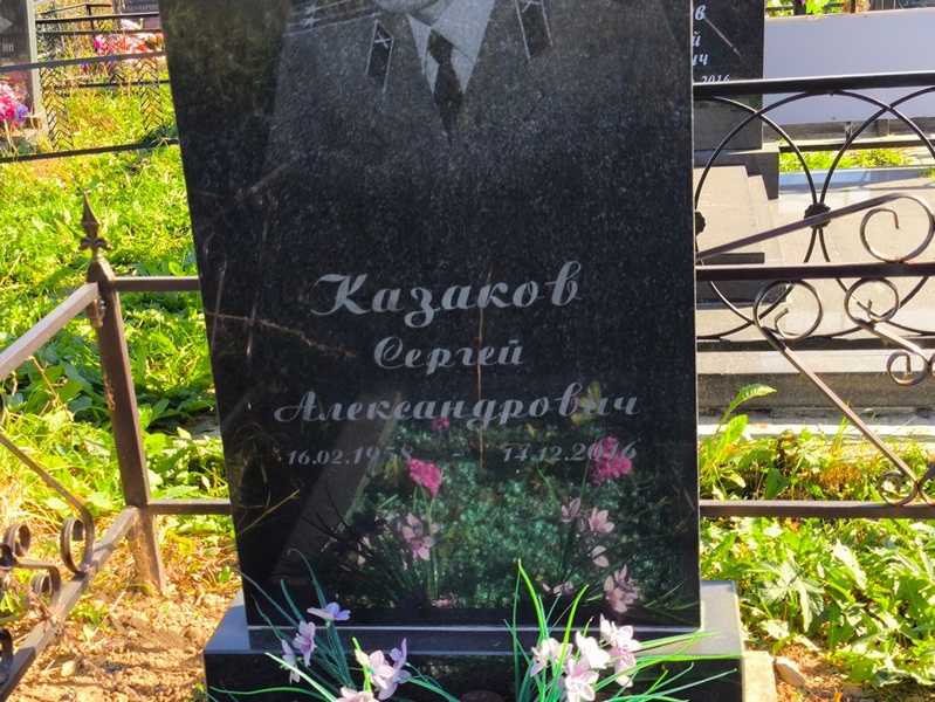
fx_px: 1351
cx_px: 468
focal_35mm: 50
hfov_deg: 38.2
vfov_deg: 29.1
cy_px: 351
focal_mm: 4.71
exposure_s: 1/253
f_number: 1.7
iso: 50
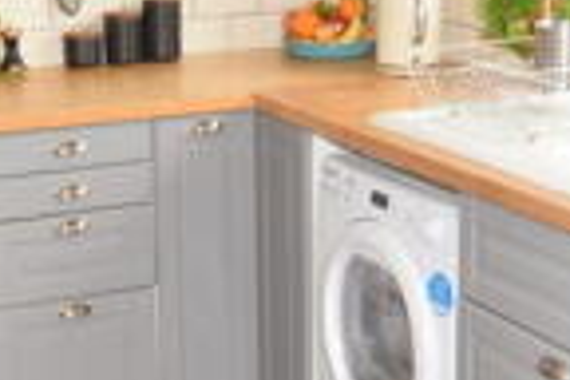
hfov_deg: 24.5
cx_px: 152
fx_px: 1298
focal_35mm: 82
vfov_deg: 16.6
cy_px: 168
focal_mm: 12
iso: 450
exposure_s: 1/125
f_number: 5.6
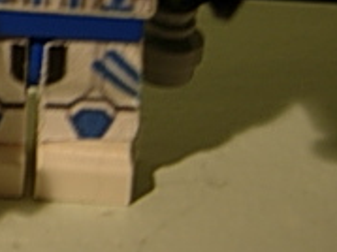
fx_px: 1255
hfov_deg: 14.2
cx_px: -192
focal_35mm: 129
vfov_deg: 11.0
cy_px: -137
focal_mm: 7.5
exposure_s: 1/9.5
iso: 50
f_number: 2.7
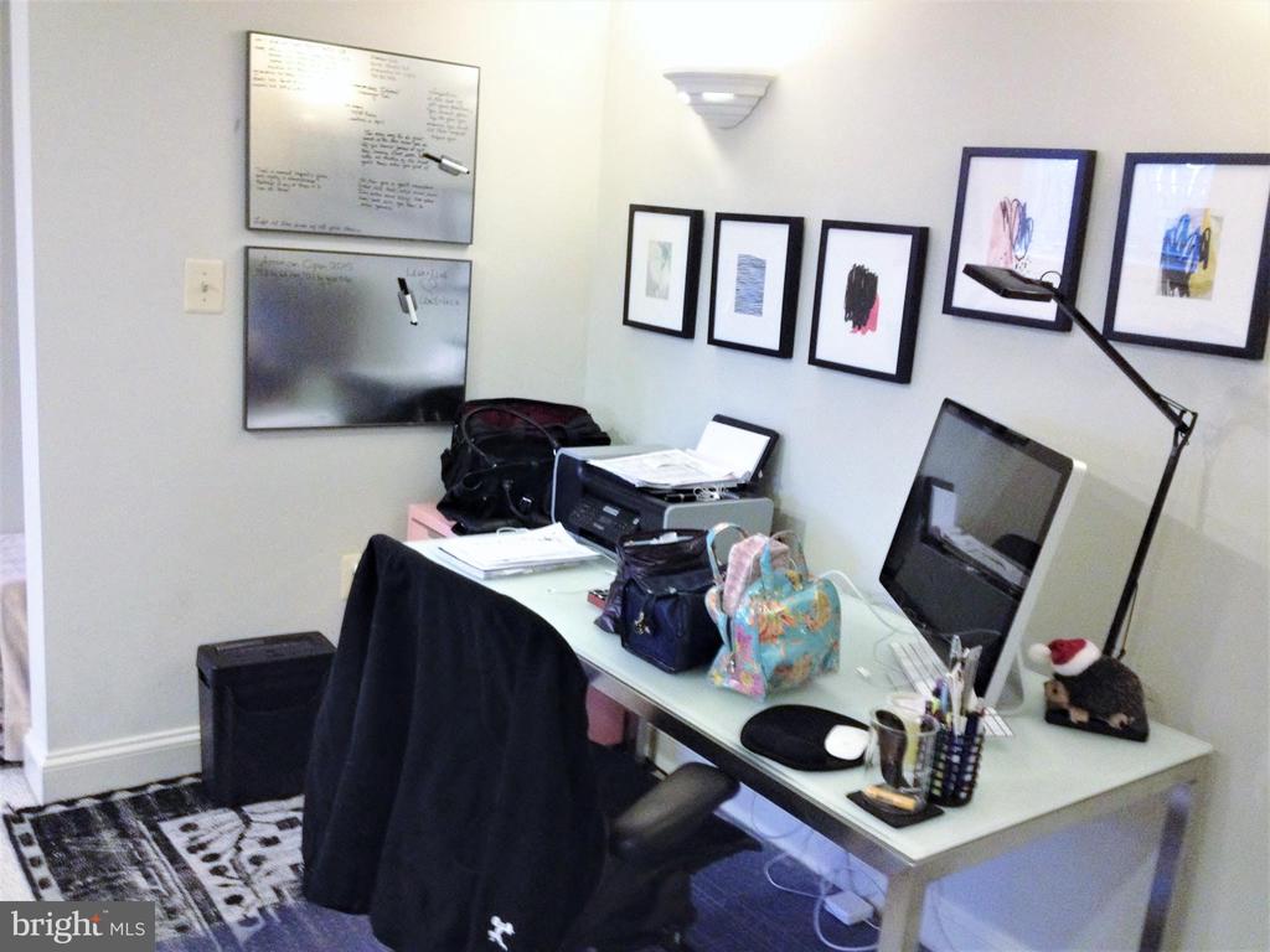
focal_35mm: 35
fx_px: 1284
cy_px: 476
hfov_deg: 52.6
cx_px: 635
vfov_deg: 40.7
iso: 400
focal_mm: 4.28
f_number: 2.4
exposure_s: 1/20
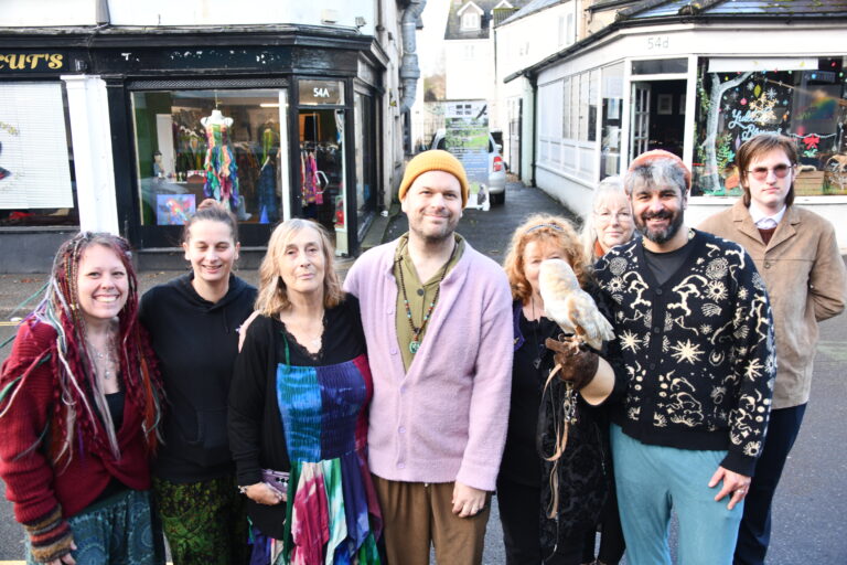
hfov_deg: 58.7
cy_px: 282
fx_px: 753
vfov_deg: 41.1
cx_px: 424
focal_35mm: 32
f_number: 4.5
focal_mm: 32
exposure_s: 1/60
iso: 250
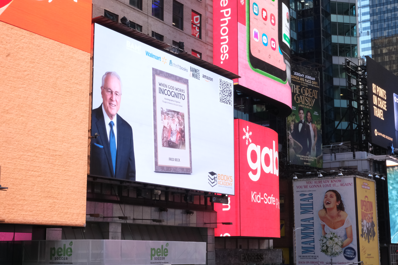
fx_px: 619
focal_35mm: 56
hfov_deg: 35.6
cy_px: 132
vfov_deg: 24.2
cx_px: 199
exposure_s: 1/56
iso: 2000
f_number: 22
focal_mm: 37.4
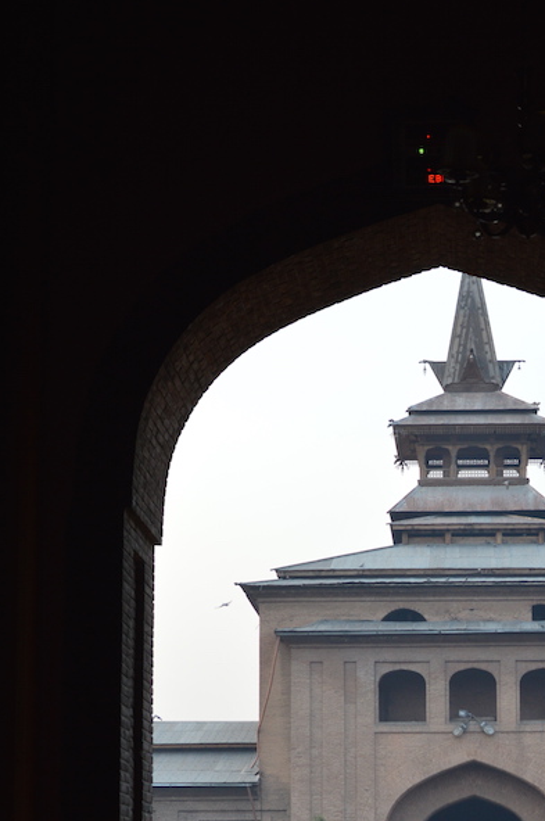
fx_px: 2069
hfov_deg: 14.9
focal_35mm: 91
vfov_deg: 22.2
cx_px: 456
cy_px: 635
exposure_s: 1/125
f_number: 5.6
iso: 320
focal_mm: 35
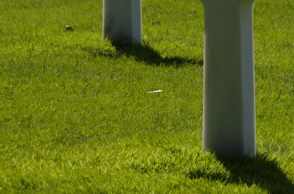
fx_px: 2820
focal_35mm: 346
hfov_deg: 5.9
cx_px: 303
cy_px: -13
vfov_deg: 3.9
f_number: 7.1
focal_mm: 105
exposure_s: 1/500
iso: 400
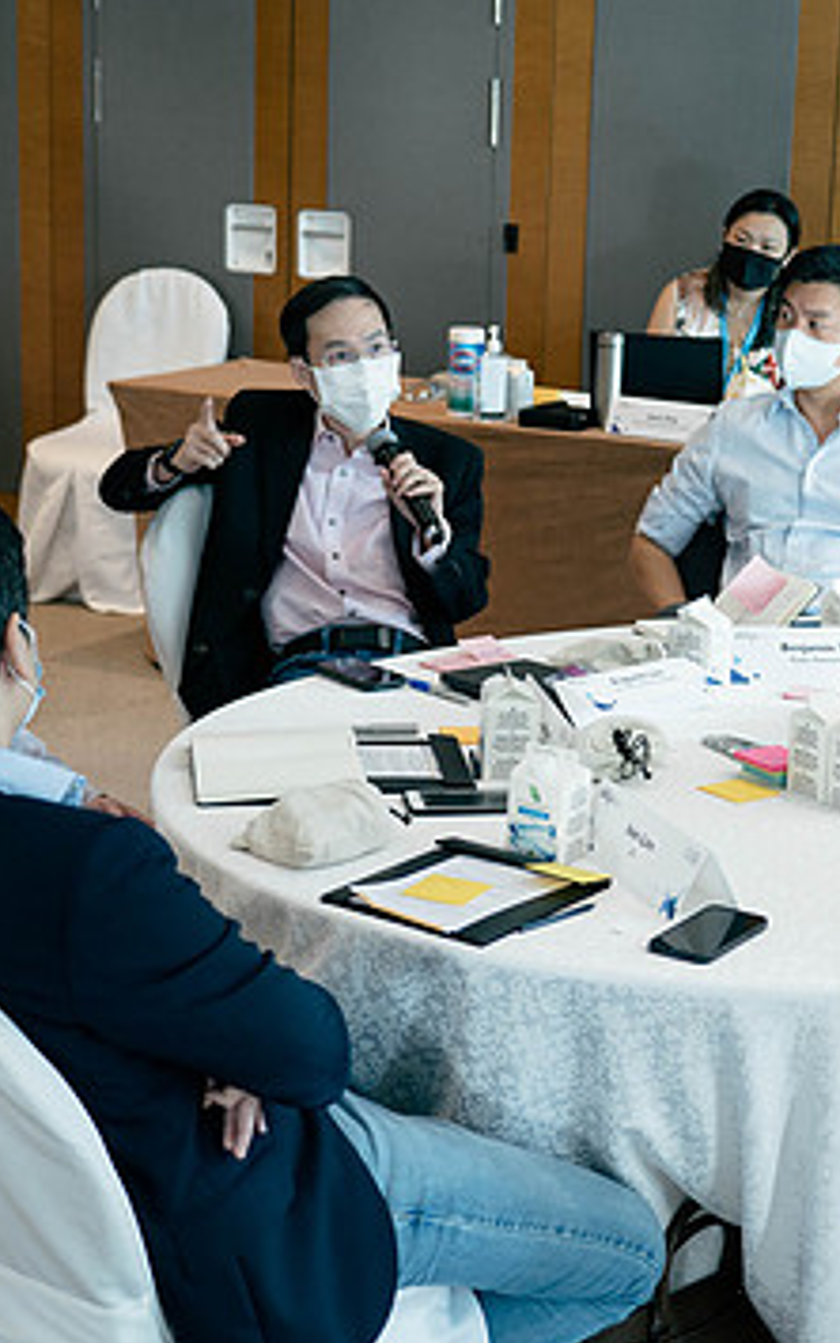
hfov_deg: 18.3
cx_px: 564
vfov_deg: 29.0
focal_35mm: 71
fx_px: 2600
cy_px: 656
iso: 200
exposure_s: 1/80
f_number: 1.7
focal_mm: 20
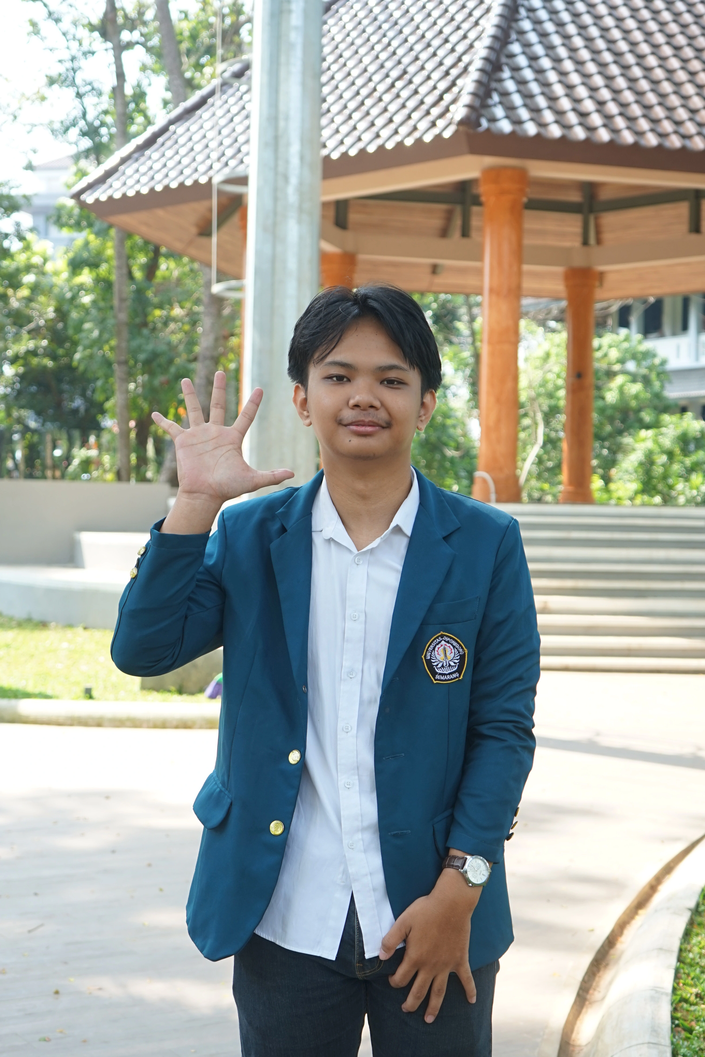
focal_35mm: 57
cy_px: 528
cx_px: 352
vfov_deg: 35.1
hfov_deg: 23.8
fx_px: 1674
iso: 160
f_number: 4
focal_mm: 38
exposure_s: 1/160
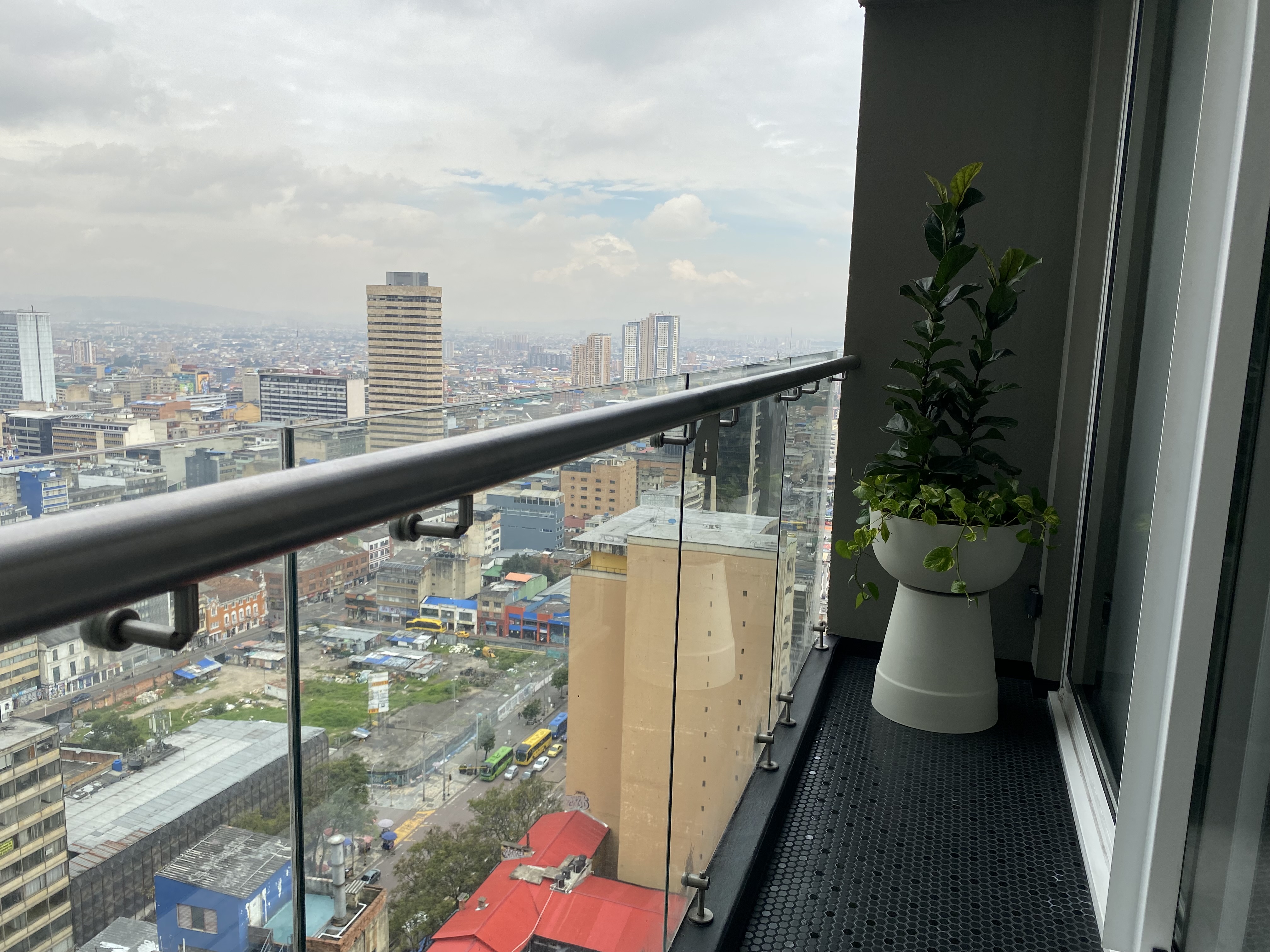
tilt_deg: -10.0
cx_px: 635
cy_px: 476
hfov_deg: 67.3
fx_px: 954
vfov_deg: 53.1
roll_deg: -1.1
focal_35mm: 26
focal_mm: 4.25
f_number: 1.8
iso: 32
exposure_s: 1/2141
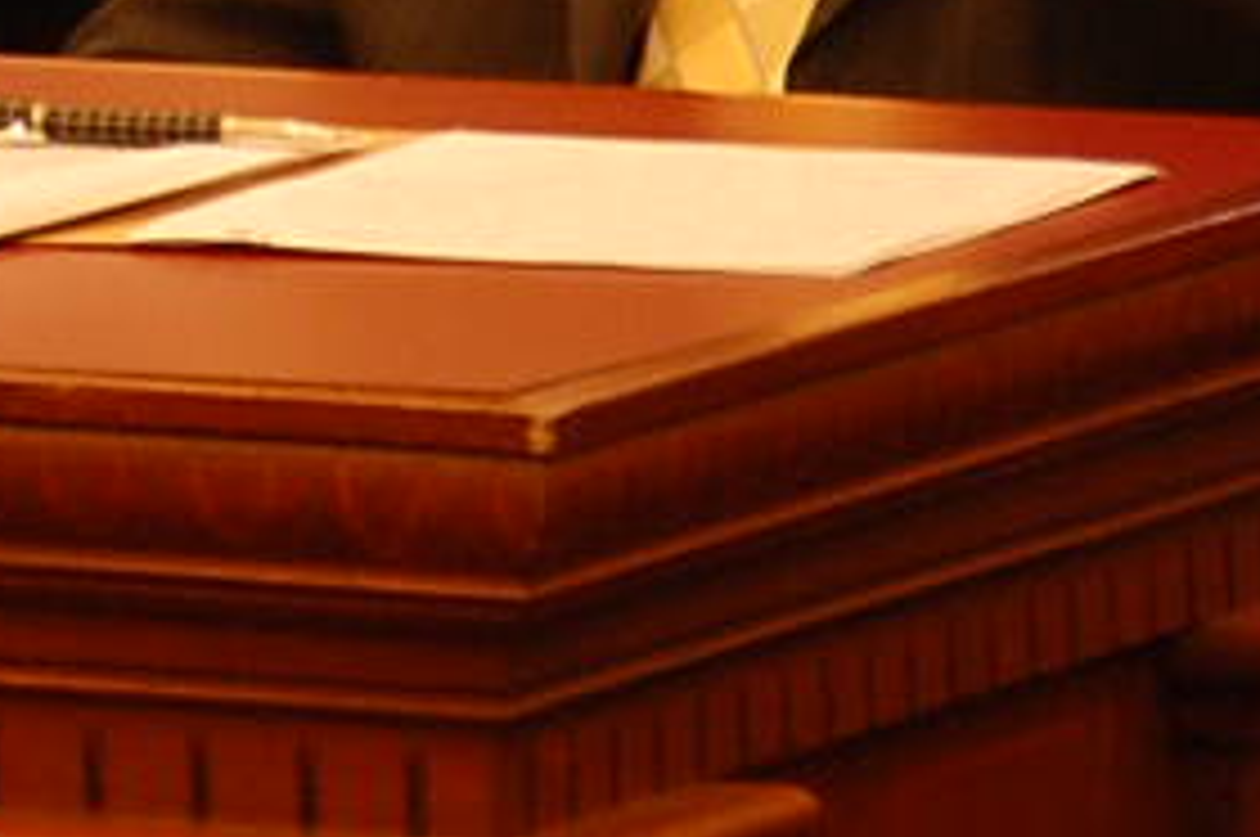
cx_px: -1868
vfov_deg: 2.0
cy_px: -1197
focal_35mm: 686
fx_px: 23971
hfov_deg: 3.0
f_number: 5.6
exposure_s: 1/8
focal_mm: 85
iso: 800
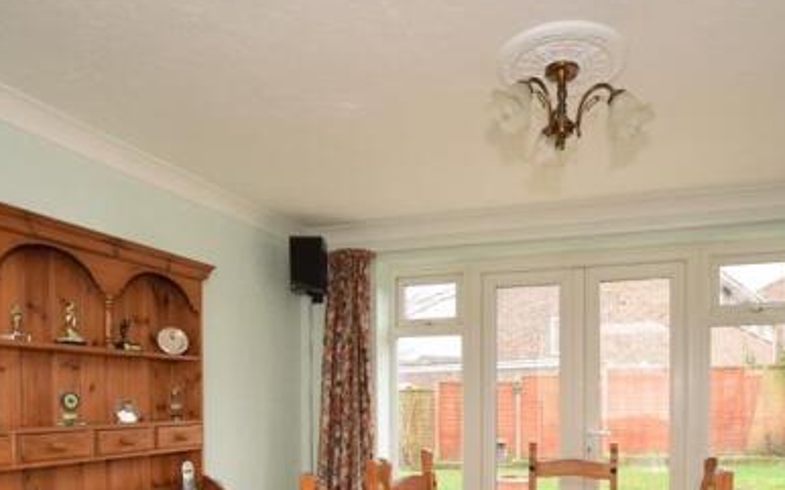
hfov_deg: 69.8
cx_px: 464
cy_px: 416
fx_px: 556
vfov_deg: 44.4
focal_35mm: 26
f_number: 6.3
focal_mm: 10
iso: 400
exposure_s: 1/60
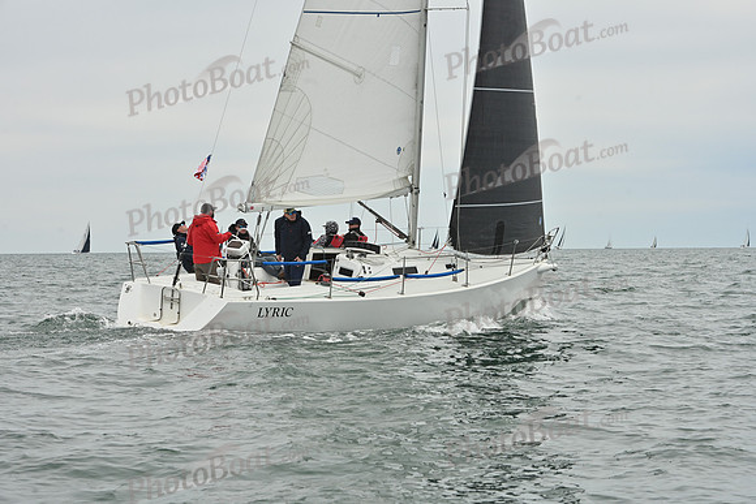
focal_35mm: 98
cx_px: 378
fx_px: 2058
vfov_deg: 14.0
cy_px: 252
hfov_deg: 20.8
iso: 320
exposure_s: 1/1250
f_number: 11
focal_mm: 98
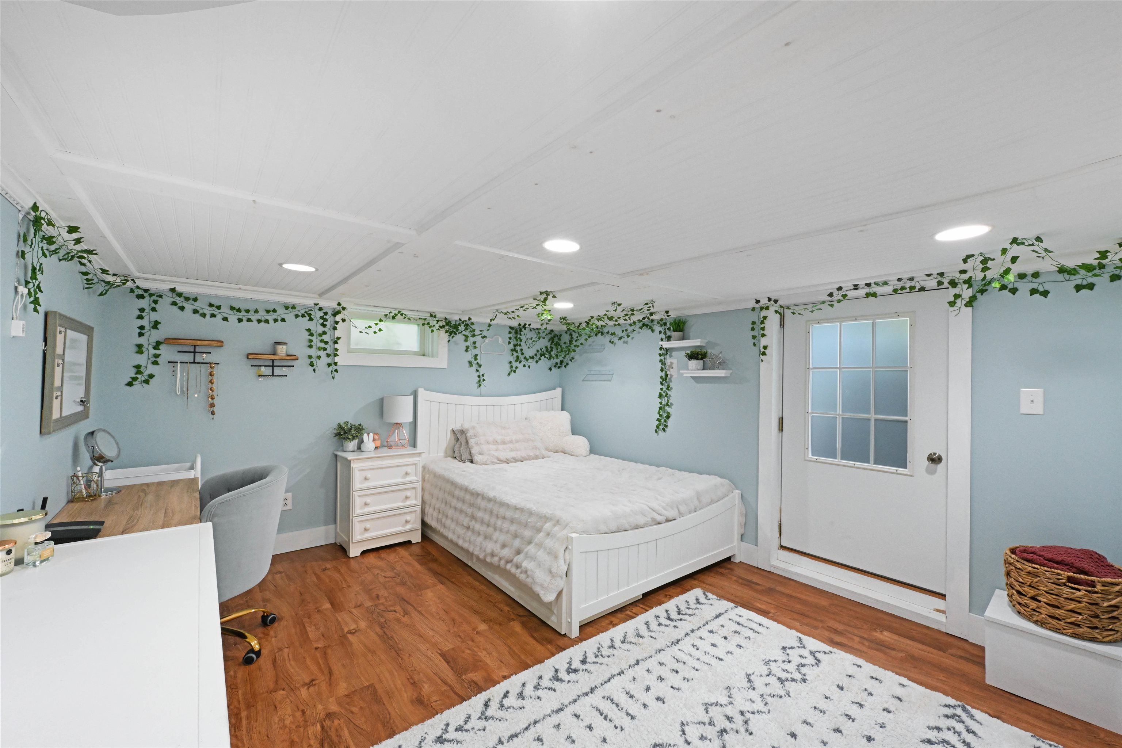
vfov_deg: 81.2
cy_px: 374
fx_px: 436
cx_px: 561
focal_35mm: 14
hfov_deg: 104.3
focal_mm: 14
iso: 4000
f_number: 14
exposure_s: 1/15
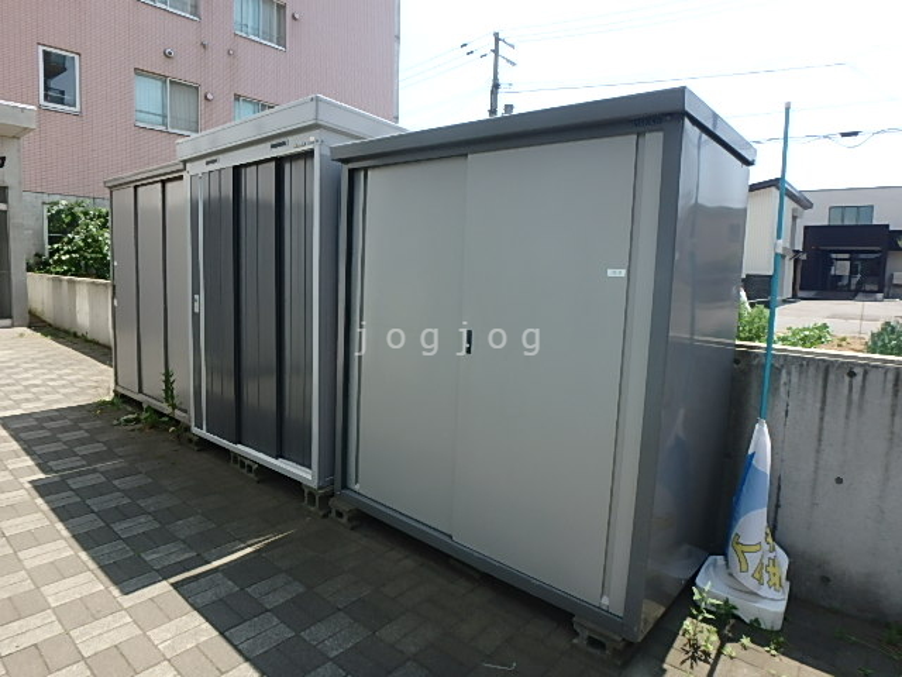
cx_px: 451
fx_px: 547
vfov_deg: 63.4
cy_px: 338
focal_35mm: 21
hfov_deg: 79.0
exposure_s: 1/640
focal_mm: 3.7
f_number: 3.5
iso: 125
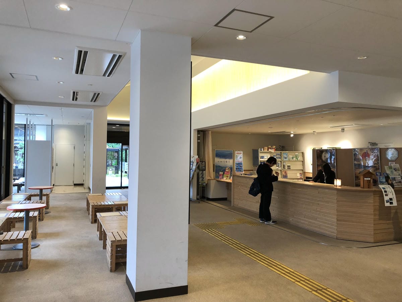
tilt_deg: -0.4
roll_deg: -0.7
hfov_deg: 61.7
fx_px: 337
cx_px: 201
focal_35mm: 29
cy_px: 151
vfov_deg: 48.2
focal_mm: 3.99
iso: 32
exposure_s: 1/30
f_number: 1.8
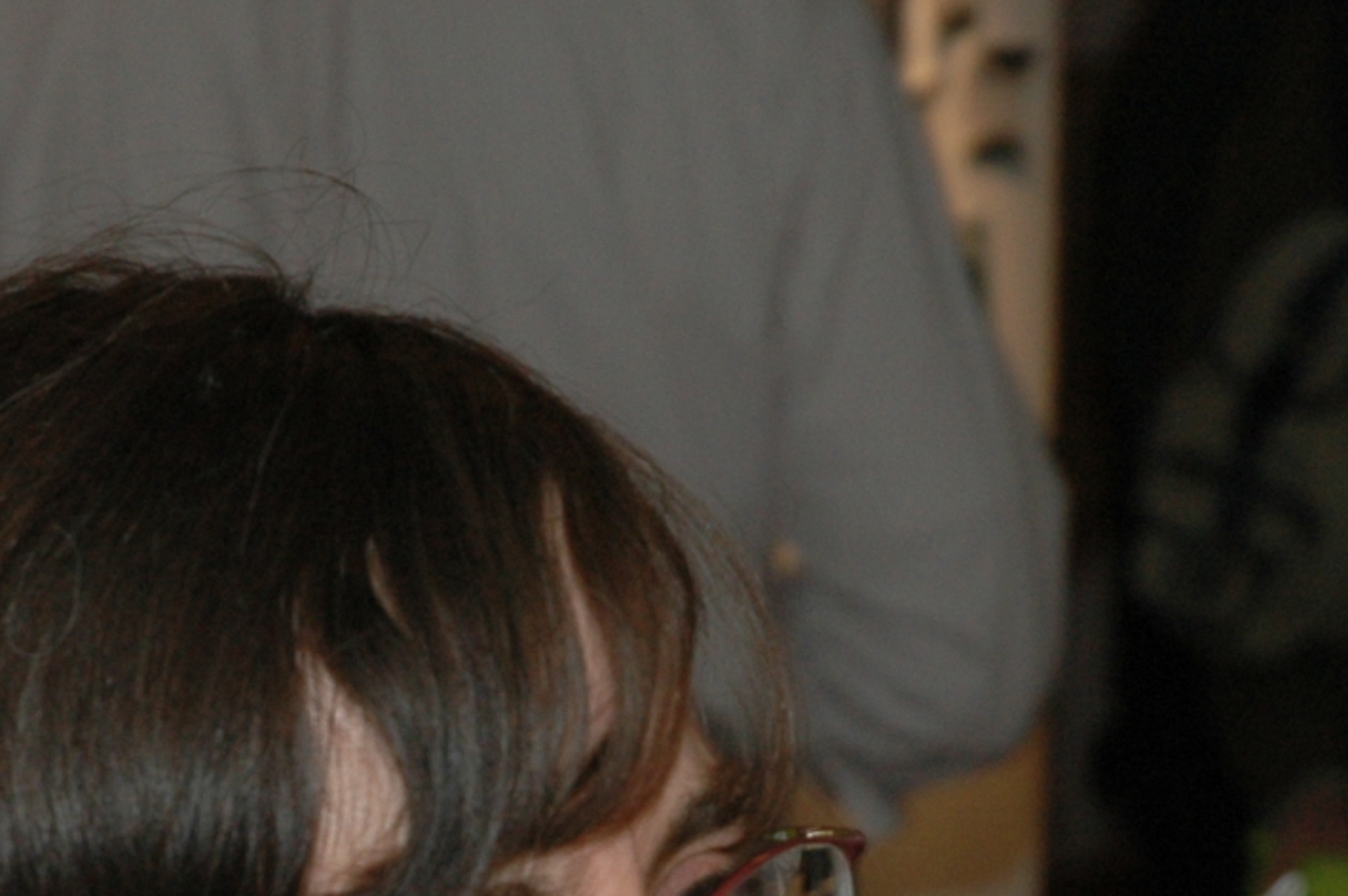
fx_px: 9203
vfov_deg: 5.5
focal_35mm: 246
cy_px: 1099
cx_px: 448
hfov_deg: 8.4
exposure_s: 1/60
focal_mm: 52
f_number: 5
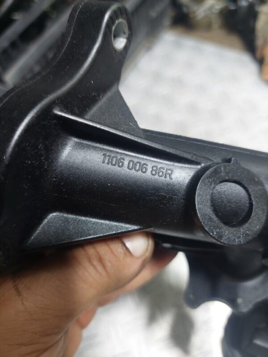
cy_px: 178
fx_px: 258
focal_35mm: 25
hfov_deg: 54.9
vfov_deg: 69.4
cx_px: 134
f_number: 1.8
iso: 250
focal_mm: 5.23
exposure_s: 1/50
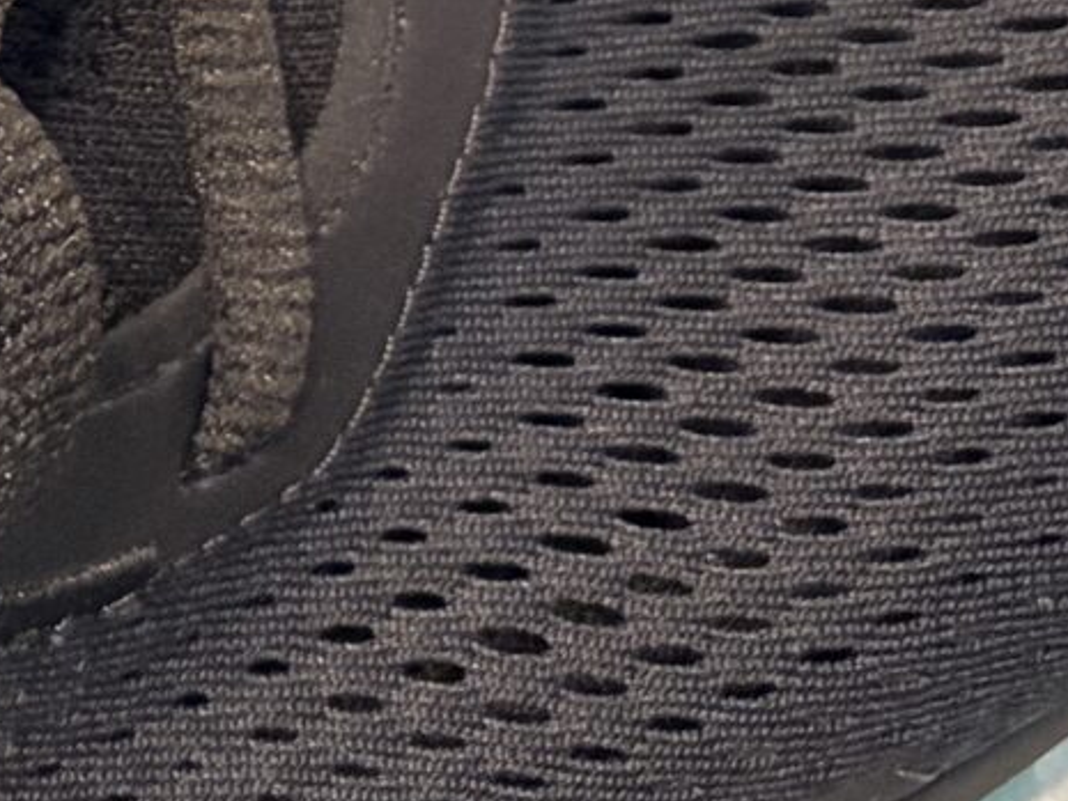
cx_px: -1137
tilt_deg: -61.8
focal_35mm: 143
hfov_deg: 12.1
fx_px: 4413
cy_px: -723
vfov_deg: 9.8
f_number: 1.6
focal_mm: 5.96
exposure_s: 1/60
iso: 500
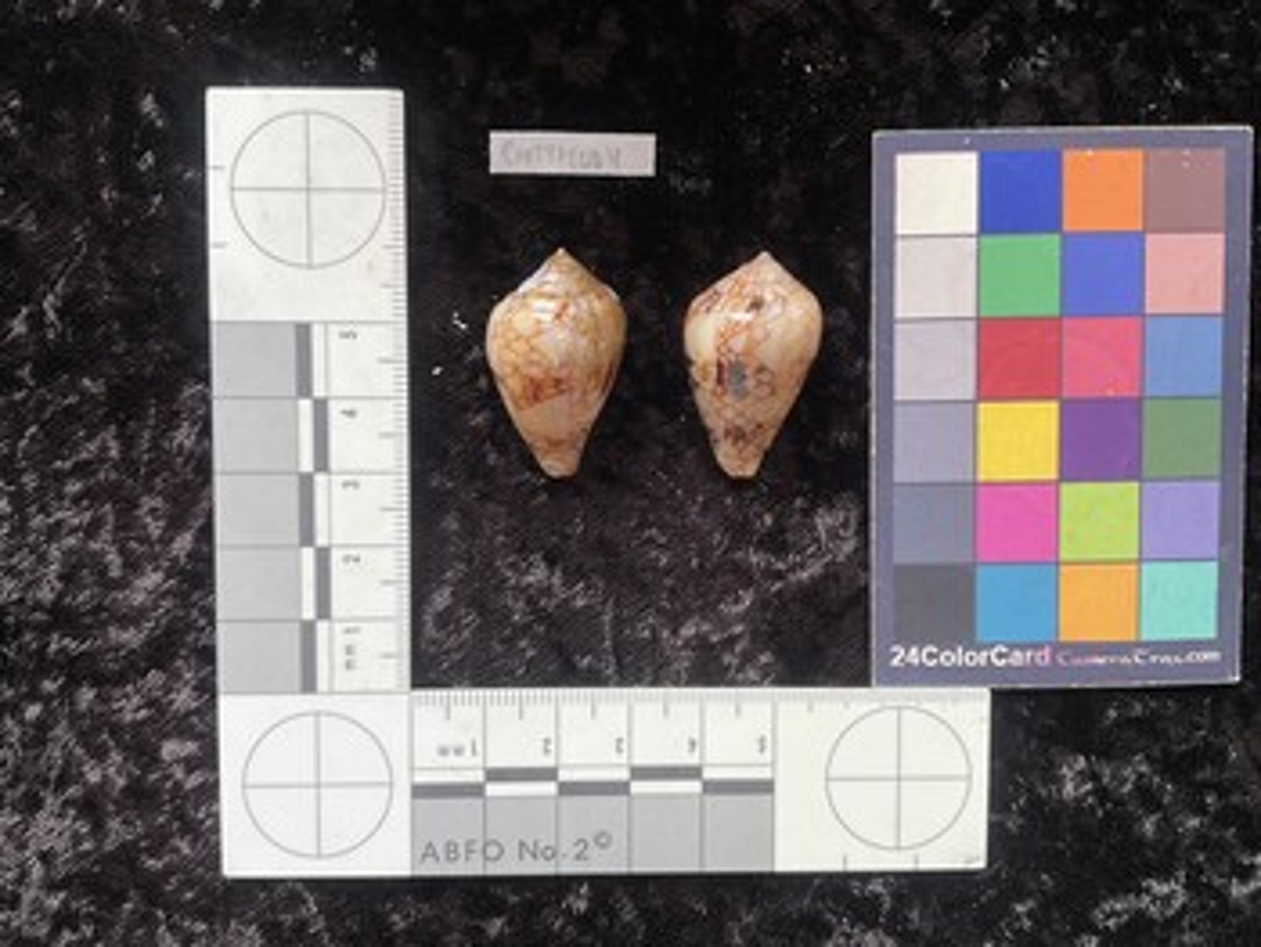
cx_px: 630
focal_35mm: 29
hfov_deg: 61.6
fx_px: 1057
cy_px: 474
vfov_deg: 48.3
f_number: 1.8
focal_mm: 3
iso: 16
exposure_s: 1/103
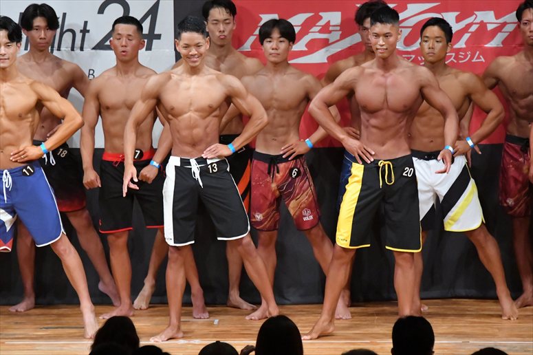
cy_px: 178
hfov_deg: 7.2
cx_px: 266
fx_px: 4218
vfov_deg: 4.8
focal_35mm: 285
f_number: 5.6
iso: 10000
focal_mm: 190
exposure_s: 1/400
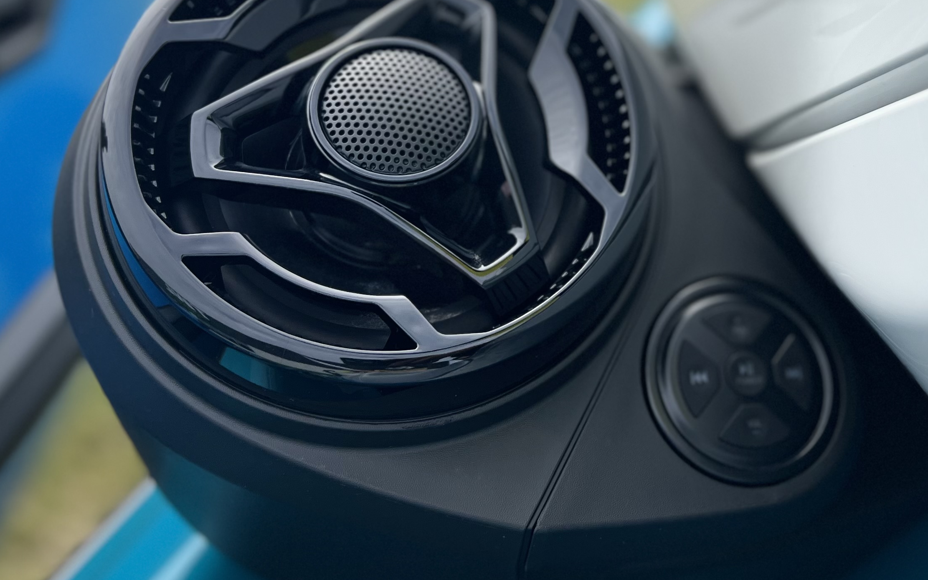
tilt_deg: -19.3
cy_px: 91
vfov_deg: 25.3
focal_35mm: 50
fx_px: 1265
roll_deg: -2.9
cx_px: 650
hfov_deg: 39.6
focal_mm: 5.7
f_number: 1.5
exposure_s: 1/2915
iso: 50
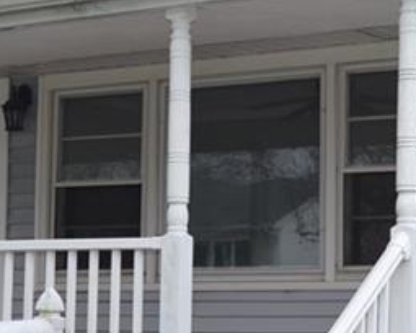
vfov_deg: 12.4
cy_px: 210
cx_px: 165
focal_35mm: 124
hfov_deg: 15.5
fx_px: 1527
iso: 100
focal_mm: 22
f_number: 3.5
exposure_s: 1/80
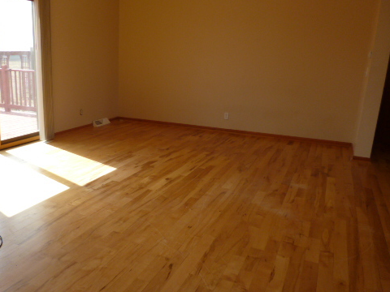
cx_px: 135
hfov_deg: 55.8
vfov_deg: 44.1
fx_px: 361
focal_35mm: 32
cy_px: 158
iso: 100
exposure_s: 1/200
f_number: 2.5
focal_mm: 4.3
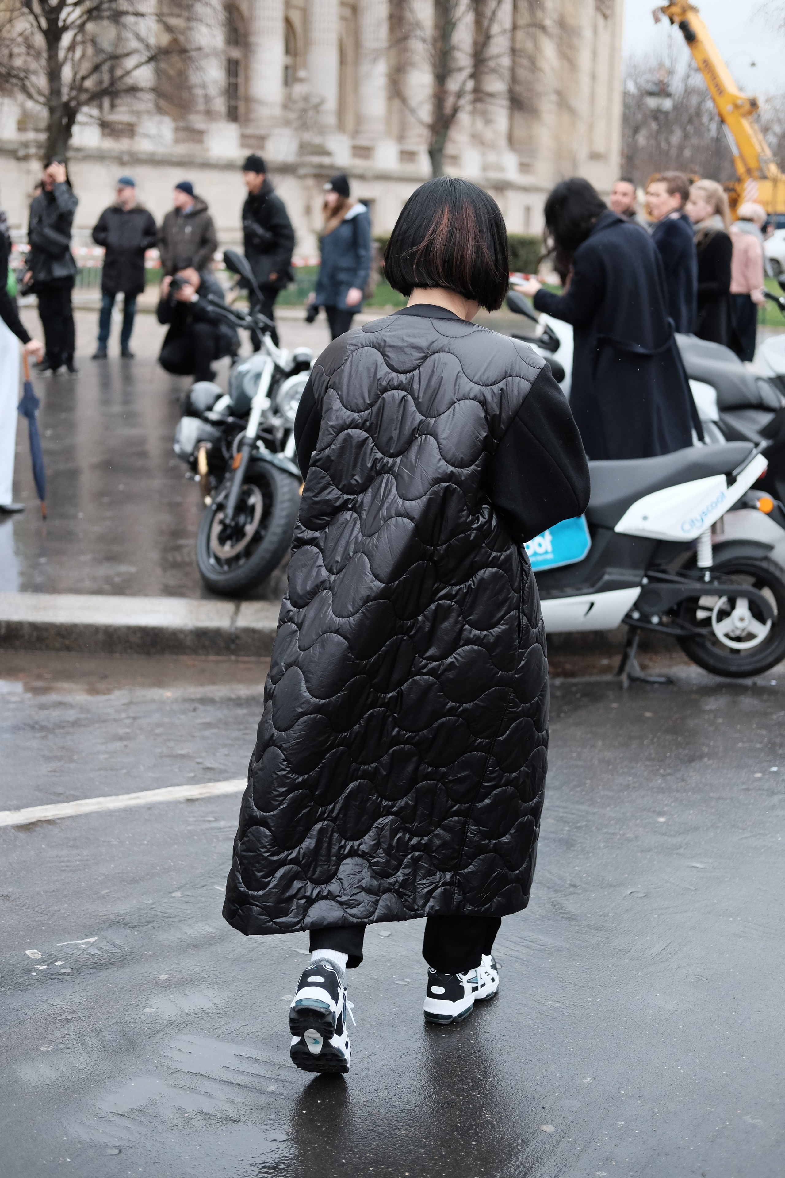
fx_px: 1733
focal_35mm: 53
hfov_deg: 25.5
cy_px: 589
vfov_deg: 37.5
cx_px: 392
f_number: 2
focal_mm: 35
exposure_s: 1/2000
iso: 800
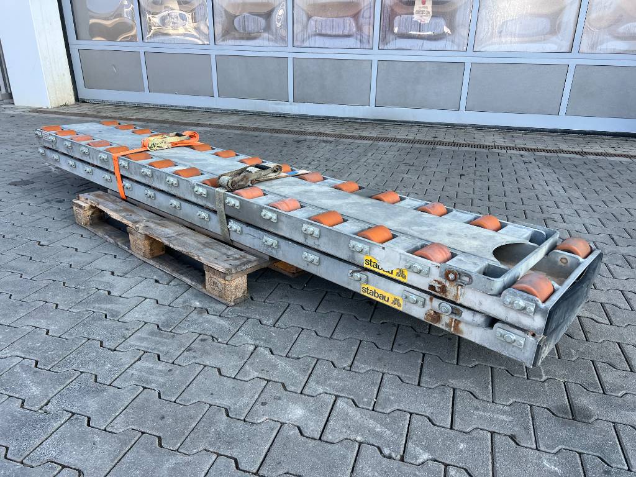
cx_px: 318
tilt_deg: -24.5
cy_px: 238
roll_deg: -0.6
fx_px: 478
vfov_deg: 53.1
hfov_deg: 67.3
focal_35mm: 26
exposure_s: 1/581
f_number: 1.5
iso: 50
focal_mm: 5.7
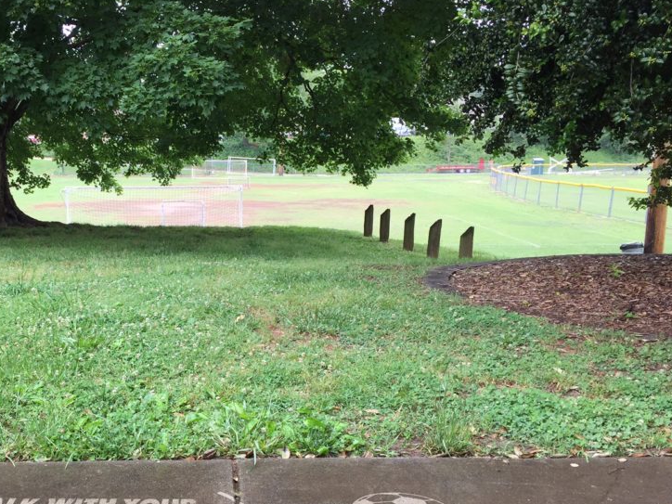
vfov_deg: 34.9
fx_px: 796
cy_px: 317
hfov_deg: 44.8
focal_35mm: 41
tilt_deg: -12.7
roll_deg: +0.0
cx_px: 199
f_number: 2.2
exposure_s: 1/344
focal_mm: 4.15
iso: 32
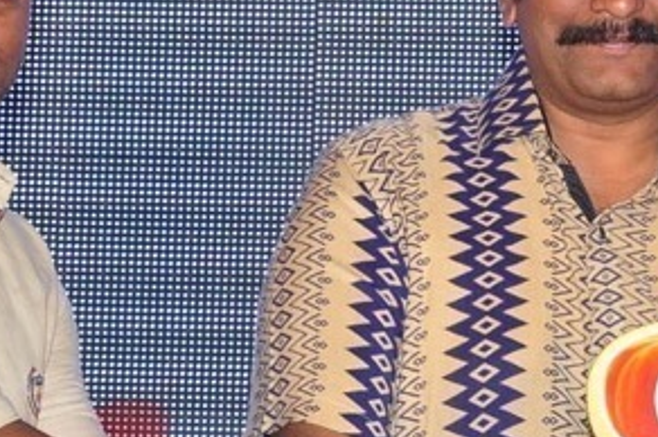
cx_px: 710
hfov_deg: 6.4
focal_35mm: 321
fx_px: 5861
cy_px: 400
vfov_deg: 4.3
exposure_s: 1/125
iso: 500
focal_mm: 52
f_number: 8
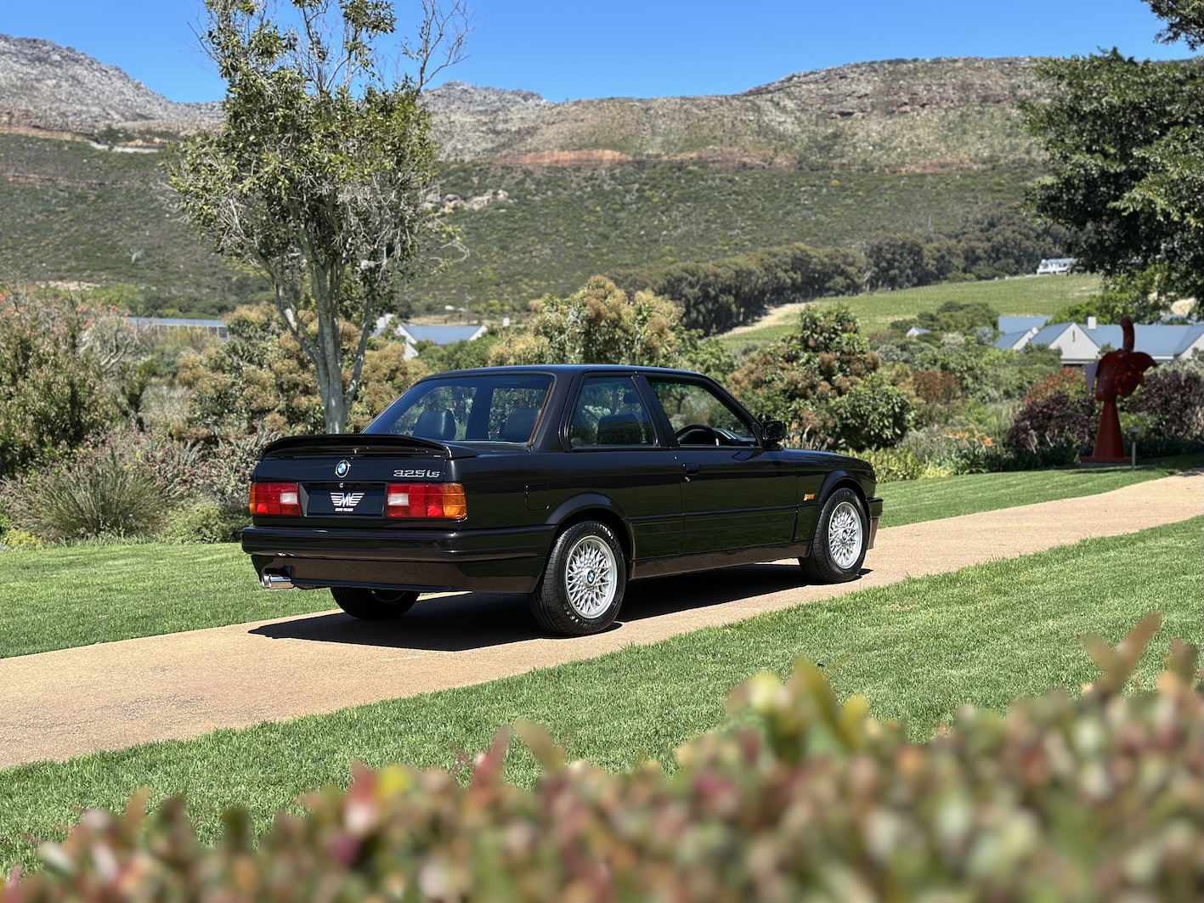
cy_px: 452
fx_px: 1670
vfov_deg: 30.3
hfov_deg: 39.7
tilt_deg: -0.8
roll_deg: -0.2
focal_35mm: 48
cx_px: 602
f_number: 1.78
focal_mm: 6.86
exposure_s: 1/2809
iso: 80
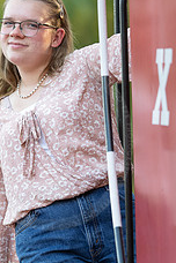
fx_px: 2926
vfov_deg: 5.2
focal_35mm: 399
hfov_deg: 3.4
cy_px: 181
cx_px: 53
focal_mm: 135
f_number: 1.8
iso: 250
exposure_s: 1/400
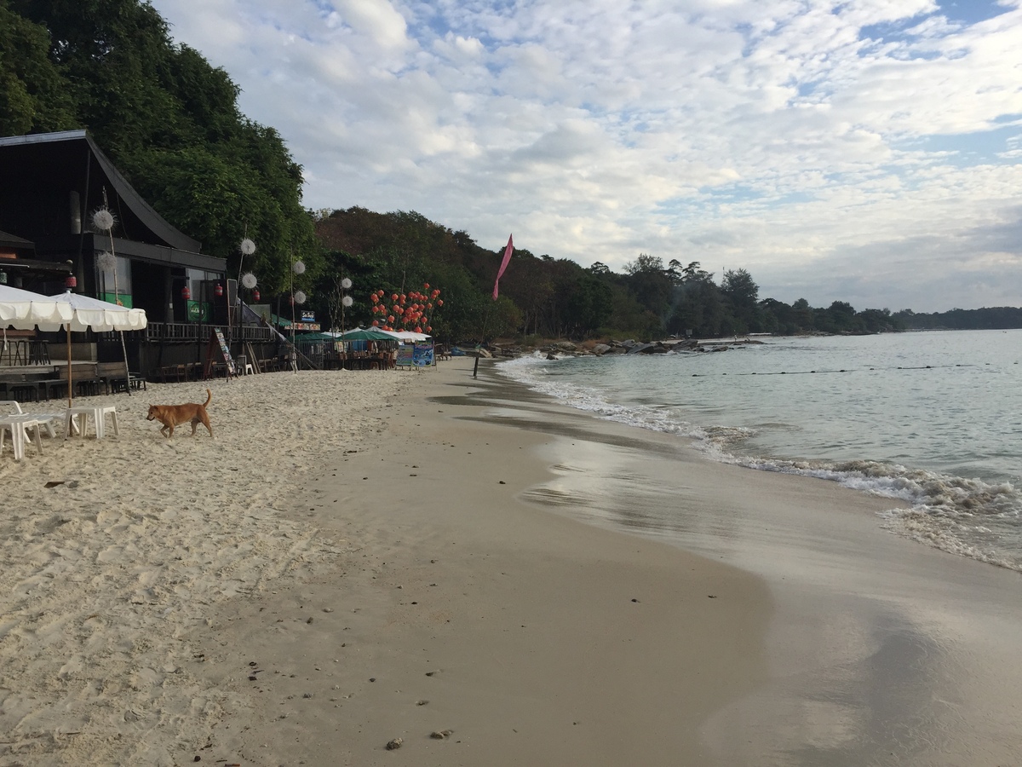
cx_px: 511
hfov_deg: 61.7
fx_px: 856
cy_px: 384
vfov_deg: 48.2
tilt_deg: -2.4
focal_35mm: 29
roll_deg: +0.0
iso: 32
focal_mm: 4.15
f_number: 2.2
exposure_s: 1/2083
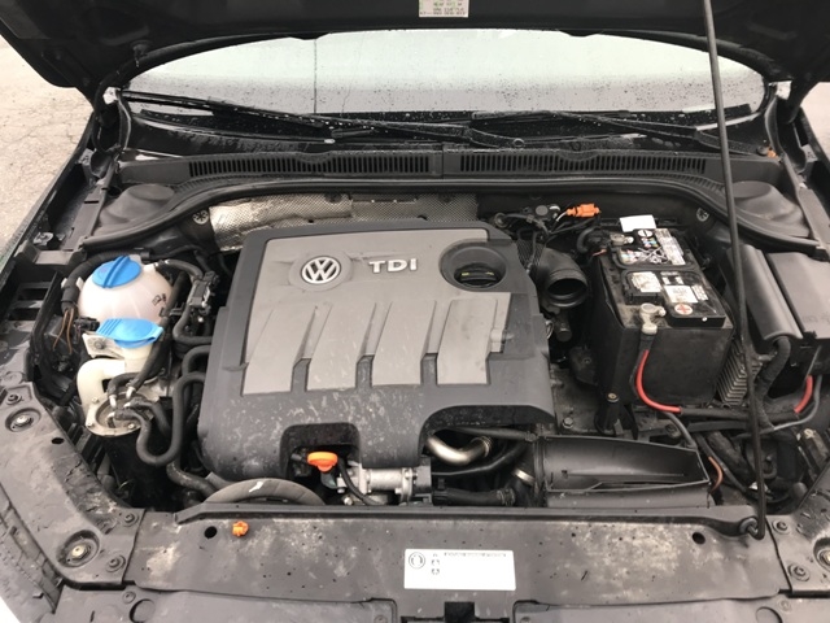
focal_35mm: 28
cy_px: 312
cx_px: 415
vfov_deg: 49.7
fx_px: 671
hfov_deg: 63.4
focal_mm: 3.99
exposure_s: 1/50
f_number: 1.8
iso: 25
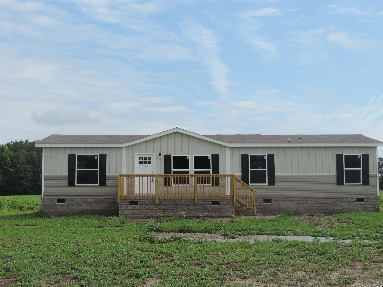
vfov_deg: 26.6
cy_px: 144
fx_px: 609
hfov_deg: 34.9
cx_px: 192
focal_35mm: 55
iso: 80
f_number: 3.7
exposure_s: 1/800
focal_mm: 9.8
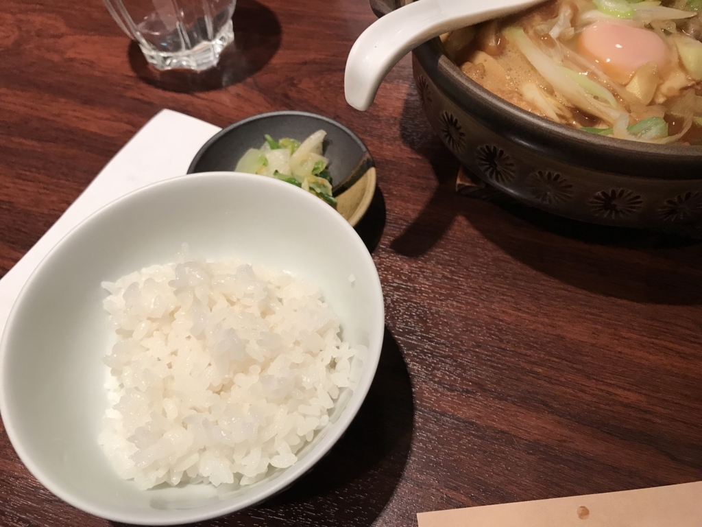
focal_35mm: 28
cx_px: 351
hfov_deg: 63.4
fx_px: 568
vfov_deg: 49.7
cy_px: 264
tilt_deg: -56.8
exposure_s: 1/25
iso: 40
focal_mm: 3.99
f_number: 1.8
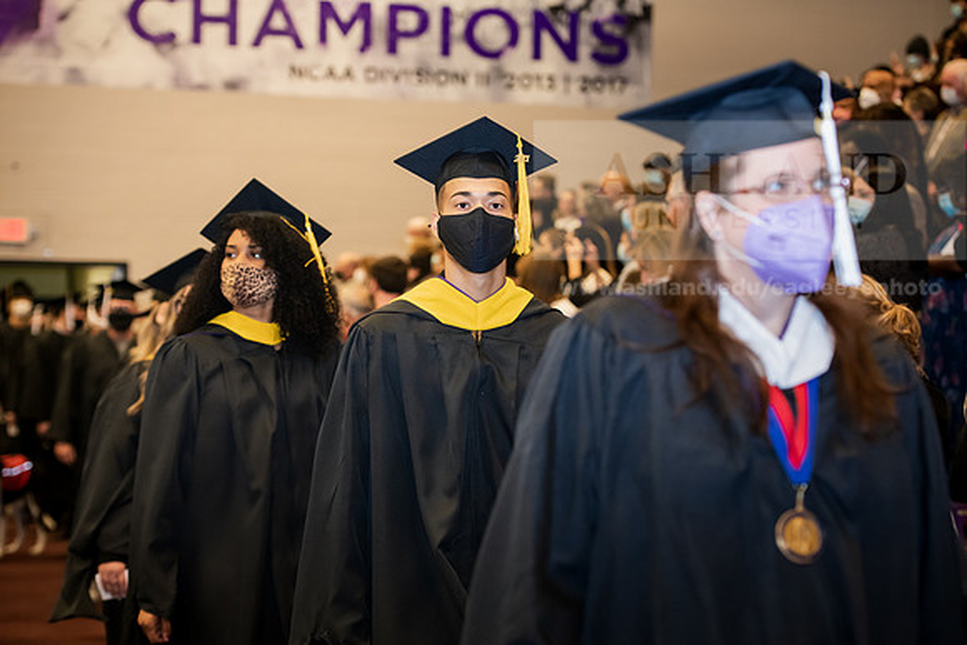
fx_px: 2418
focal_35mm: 90
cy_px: 322
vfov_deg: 15.2
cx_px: 484
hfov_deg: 22.6
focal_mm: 90
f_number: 4
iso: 2000
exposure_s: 1/200
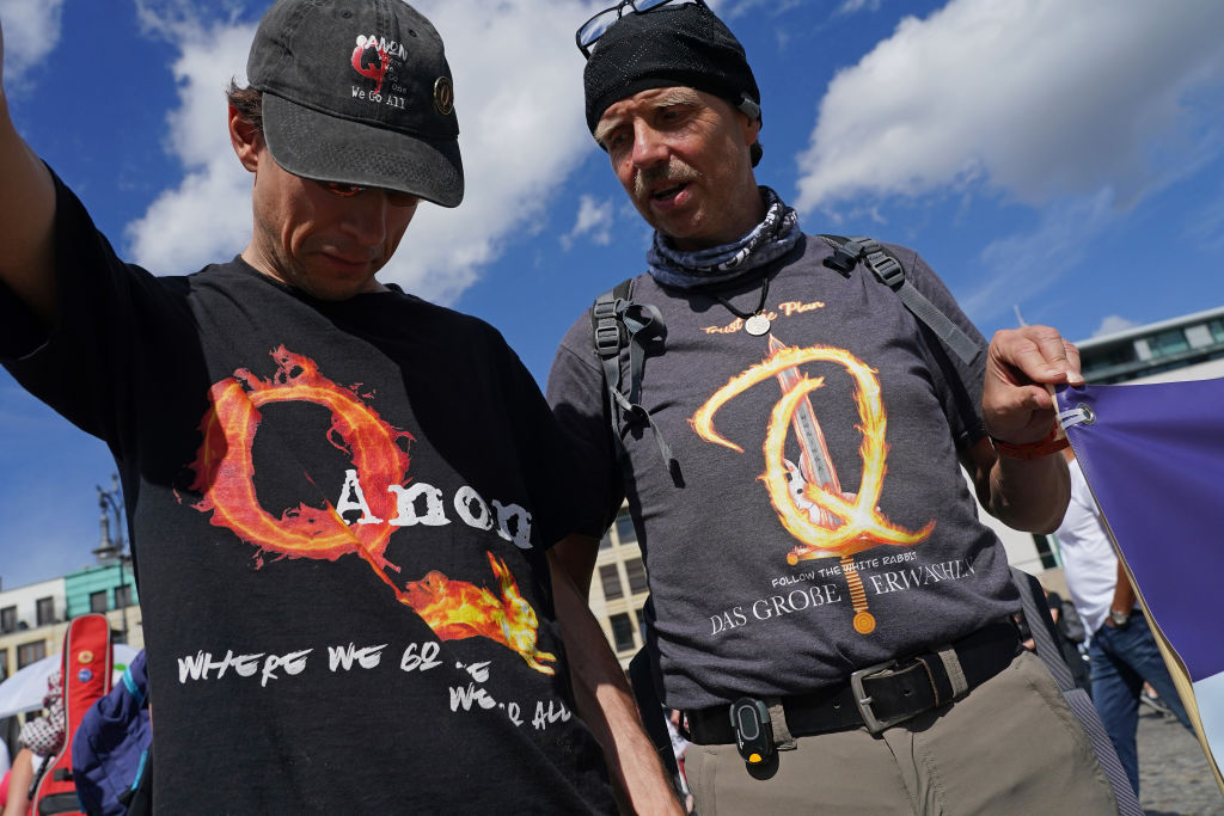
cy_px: 408
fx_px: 986
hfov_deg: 63.7
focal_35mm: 29
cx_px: 612
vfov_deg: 45.0
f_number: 7.1
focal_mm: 29
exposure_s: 1/800
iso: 800
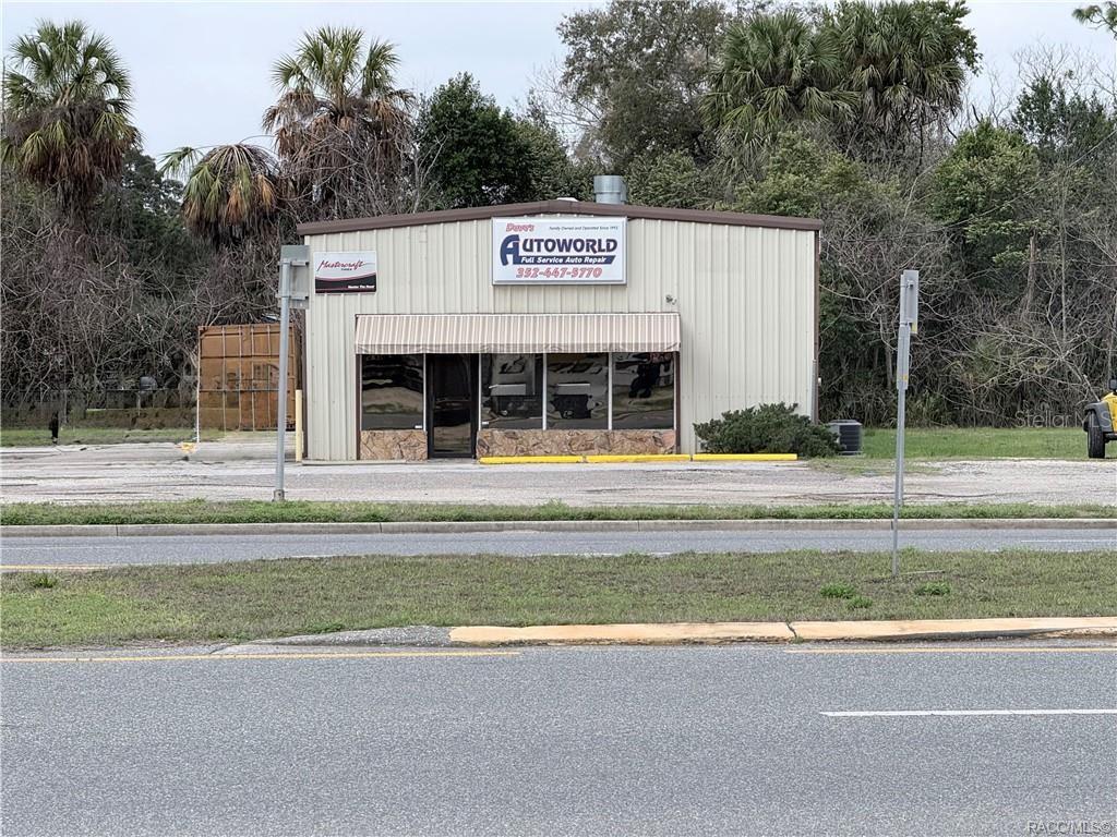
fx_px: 3872
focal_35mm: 120
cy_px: 418
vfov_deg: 12.3
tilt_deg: -0.7
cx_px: 558
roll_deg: +0.5
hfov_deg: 16.4
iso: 64
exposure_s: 1/1186
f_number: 2.8
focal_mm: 15.66
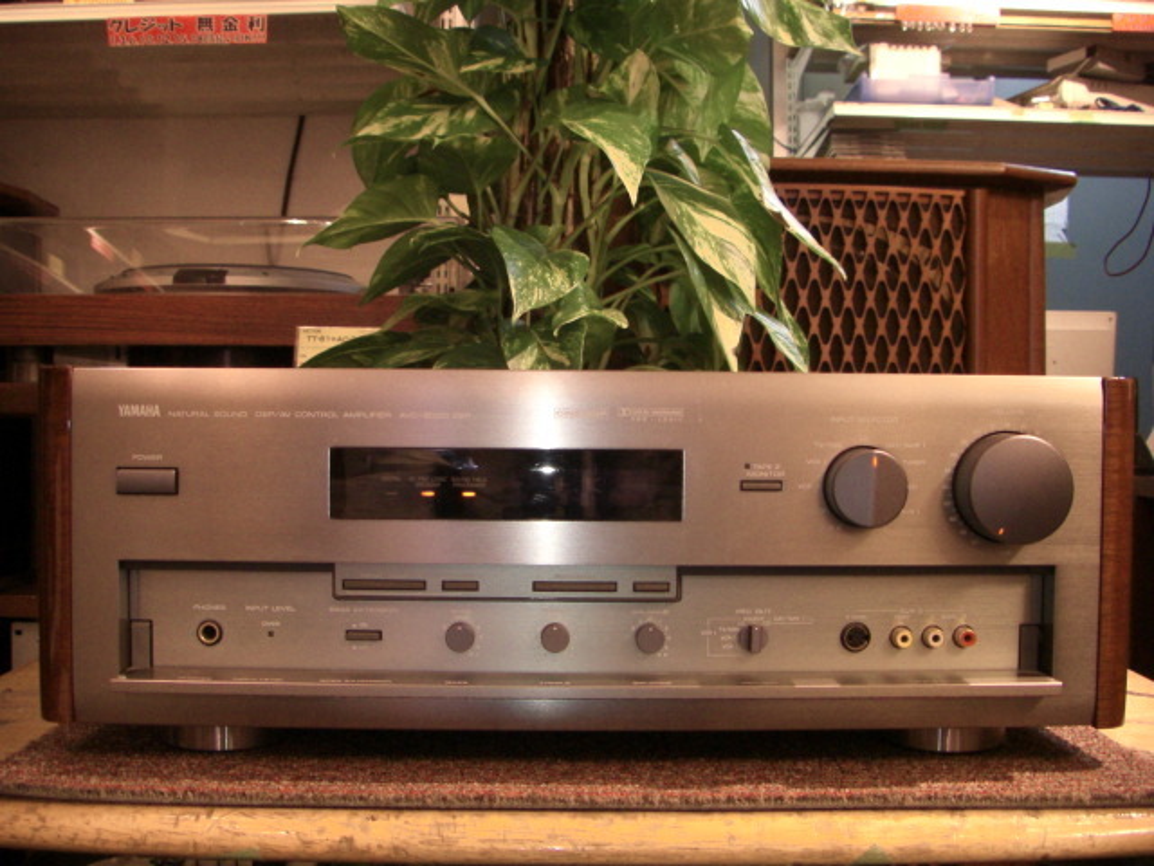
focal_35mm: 38
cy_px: 433
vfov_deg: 37.7
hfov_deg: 49.0
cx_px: 577
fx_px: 1267
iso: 200
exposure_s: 1/10
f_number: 3.4
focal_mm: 6.3
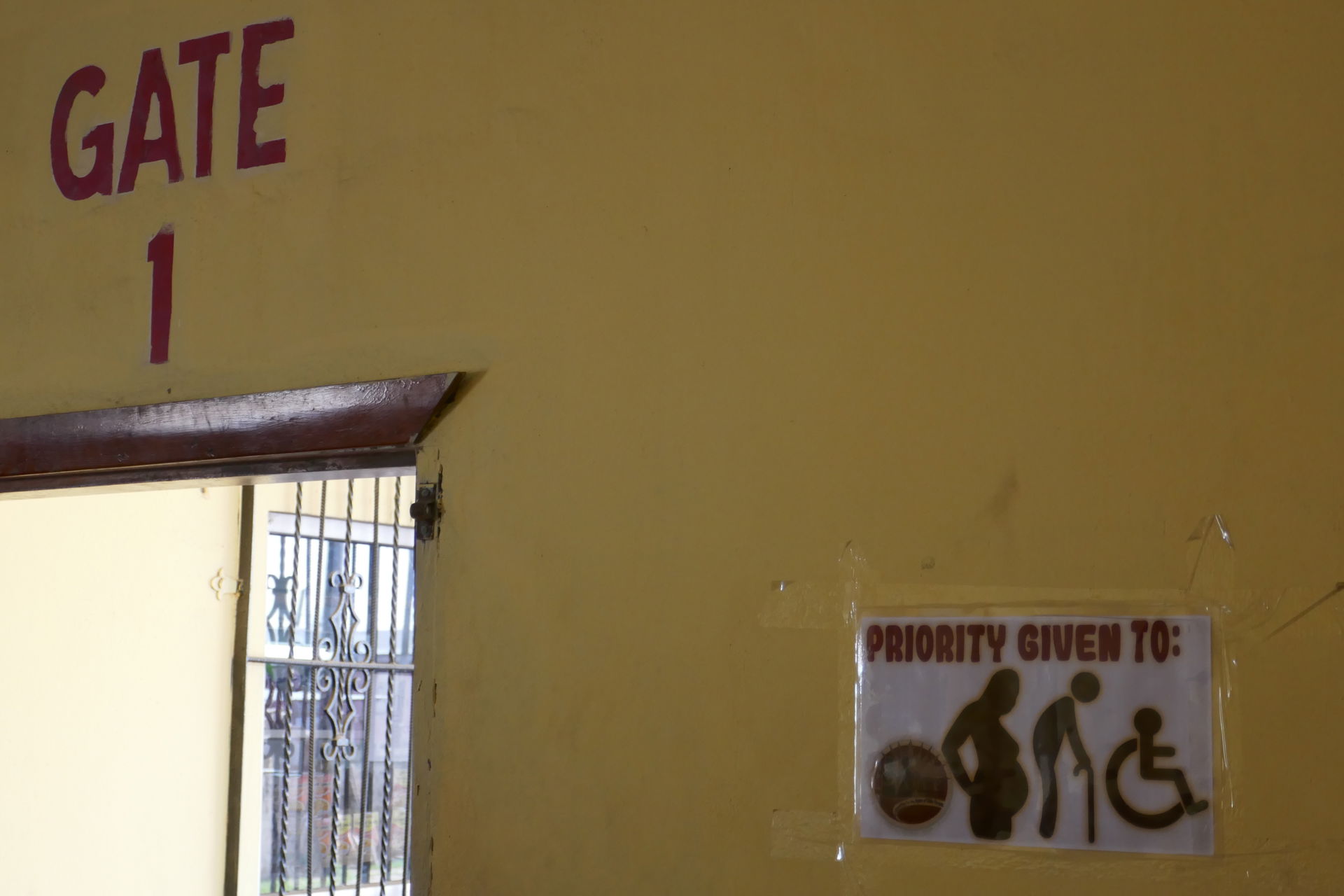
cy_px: 448
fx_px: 2091
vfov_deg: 24.2
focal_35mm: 56
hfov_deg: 35.6
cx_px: 672
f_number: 4.2
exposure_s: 1/80
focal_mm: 20.5
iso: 640
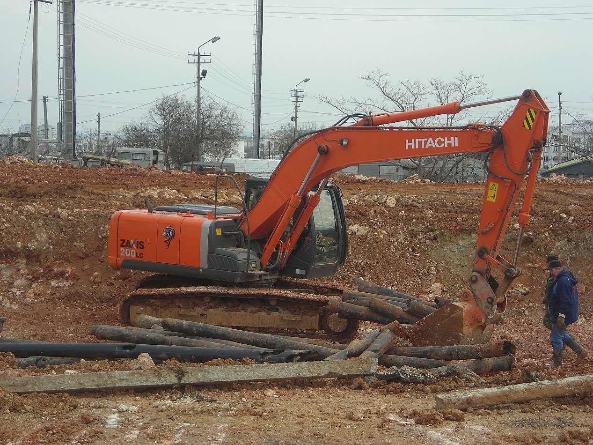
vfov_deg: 16.4
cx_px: 296
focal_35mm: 90
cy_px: 222
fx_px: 1542
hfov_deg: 21.8
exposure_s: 1/245
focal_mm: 14.8
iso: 50
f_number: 4.6
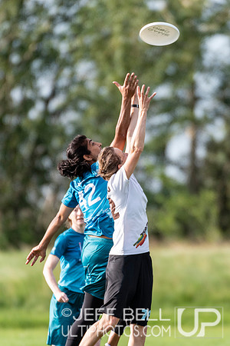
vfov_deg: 2.3
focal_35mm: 900
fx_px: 8624
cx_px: 161
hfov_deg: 1.5
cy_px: 173
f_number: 4
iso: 400
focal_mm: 400
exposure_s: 1/1600
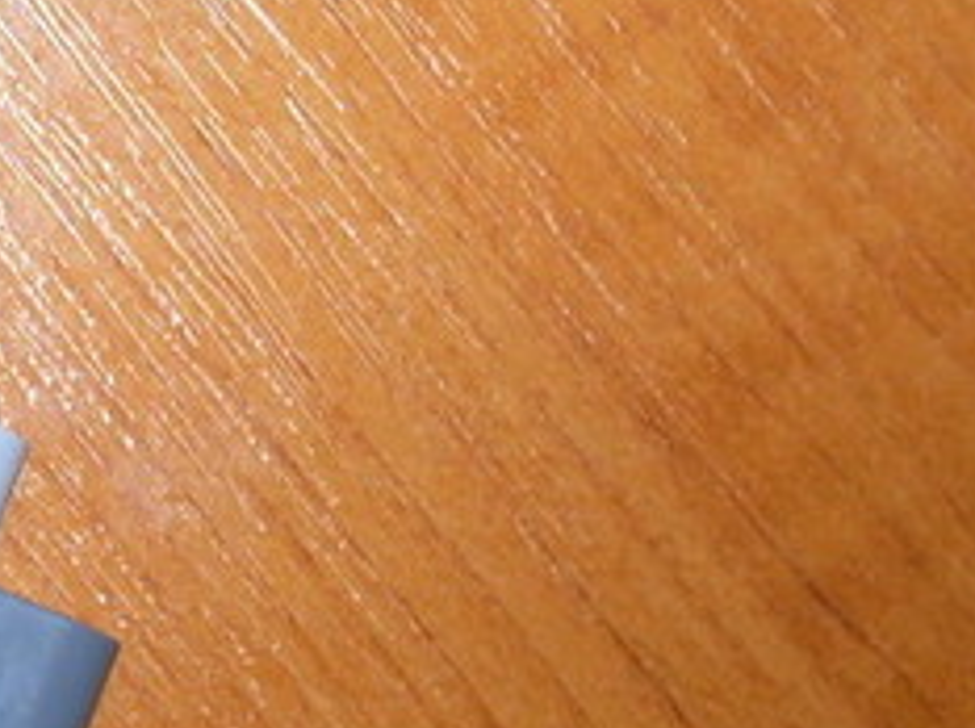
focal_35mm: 147
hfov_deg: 12.6
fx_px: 4134
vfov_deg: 9.9
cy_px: -186
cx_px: -623
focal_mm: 6.3
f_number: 2.8
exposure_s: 1/45
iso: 100
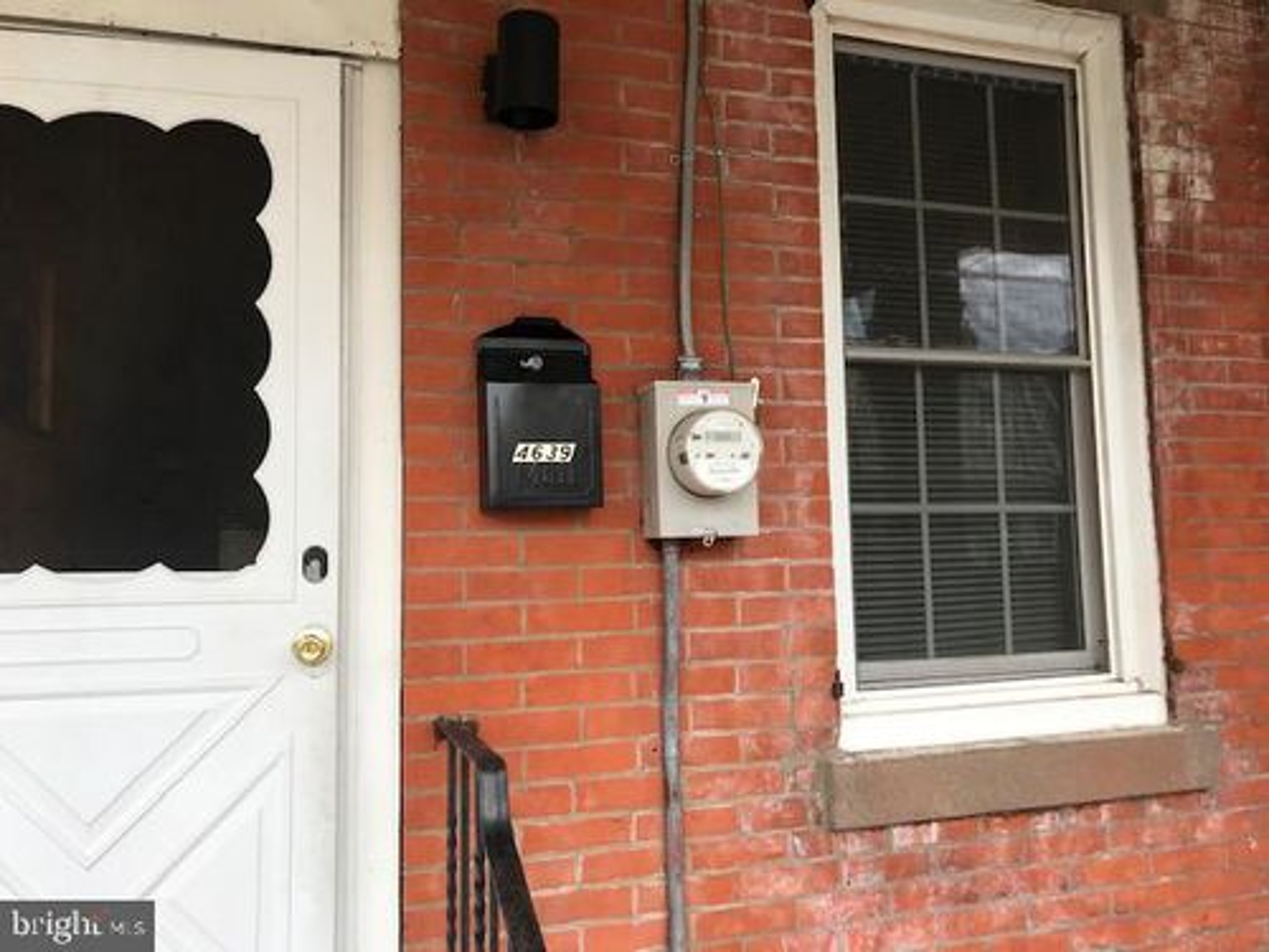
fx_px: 1026
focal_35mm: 28
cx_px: 634
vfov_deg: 49.7
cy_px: 476
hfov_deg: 63.4
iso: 20
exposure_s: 1/199
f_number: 1.8
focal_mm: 3.99
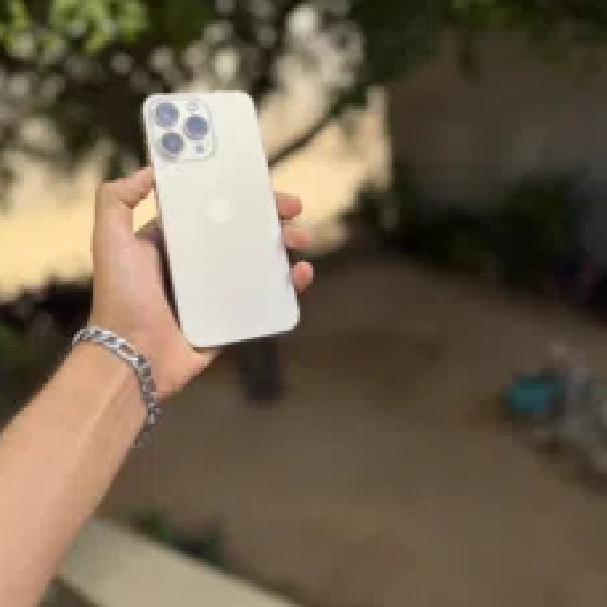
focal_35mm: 37
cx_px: 241
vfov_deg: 43.9
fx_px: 734
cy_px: 178
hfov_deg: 44.7
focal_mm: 6.76
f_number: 1.78
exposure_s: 1/979
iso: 80
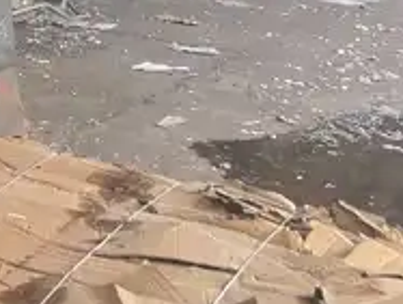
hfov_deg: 16.1
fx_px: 1213
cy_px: -249
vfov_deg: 12.9
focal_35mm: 104
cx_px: -312
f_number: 1.6
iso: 32
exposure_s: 1/355
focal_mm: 4.2
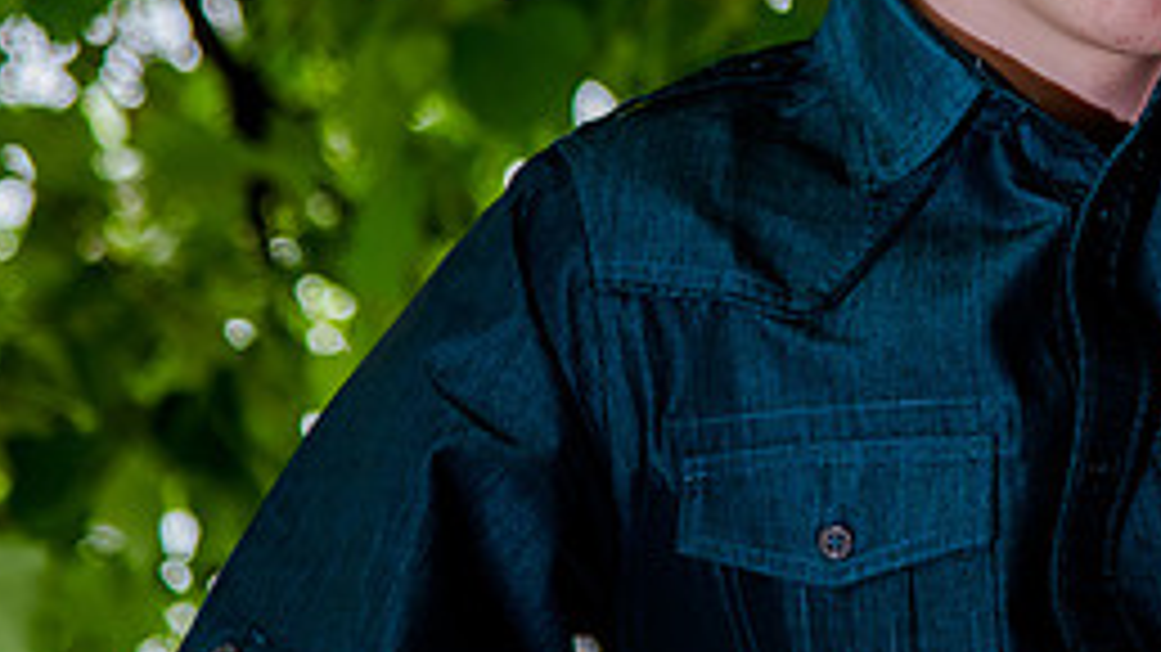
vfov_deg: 4.3
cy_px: -40
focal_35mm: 280
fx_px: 8618
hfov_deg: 7.7
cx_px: 1102
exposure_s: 1/250
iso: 1000
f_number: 4
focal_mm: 105
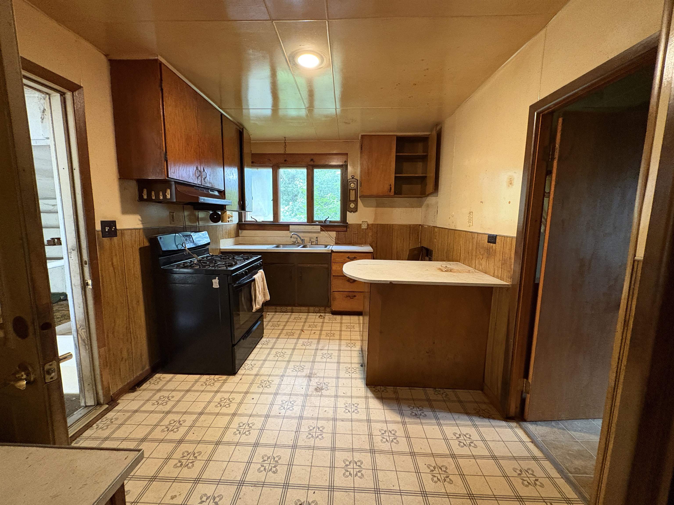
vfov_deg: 85.7
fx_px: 273
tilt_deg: -5.3
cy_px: 252
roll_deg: +1.2
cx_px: 337
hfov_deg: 102.1
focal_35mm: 14
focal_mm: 2.22
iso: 800
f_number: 2.2
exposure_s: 1/60
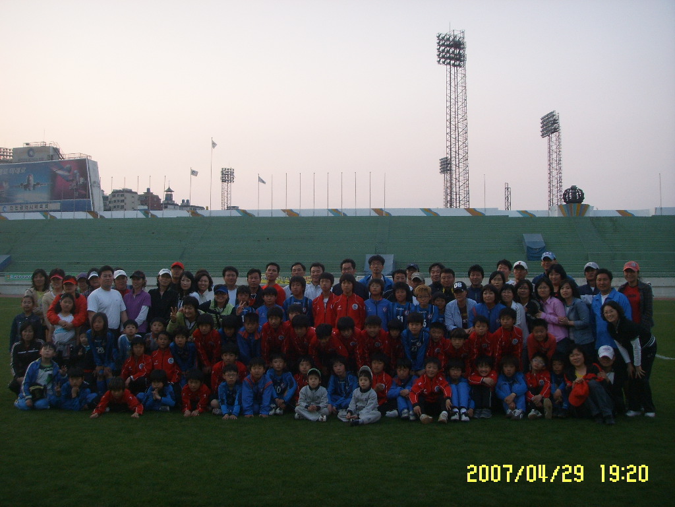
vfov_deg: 36.8
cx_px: 338
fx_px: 760
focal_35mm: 39
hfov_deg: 47.9
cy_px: 254
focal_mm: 6.6
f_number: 3.5
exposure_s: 1/90
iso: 83
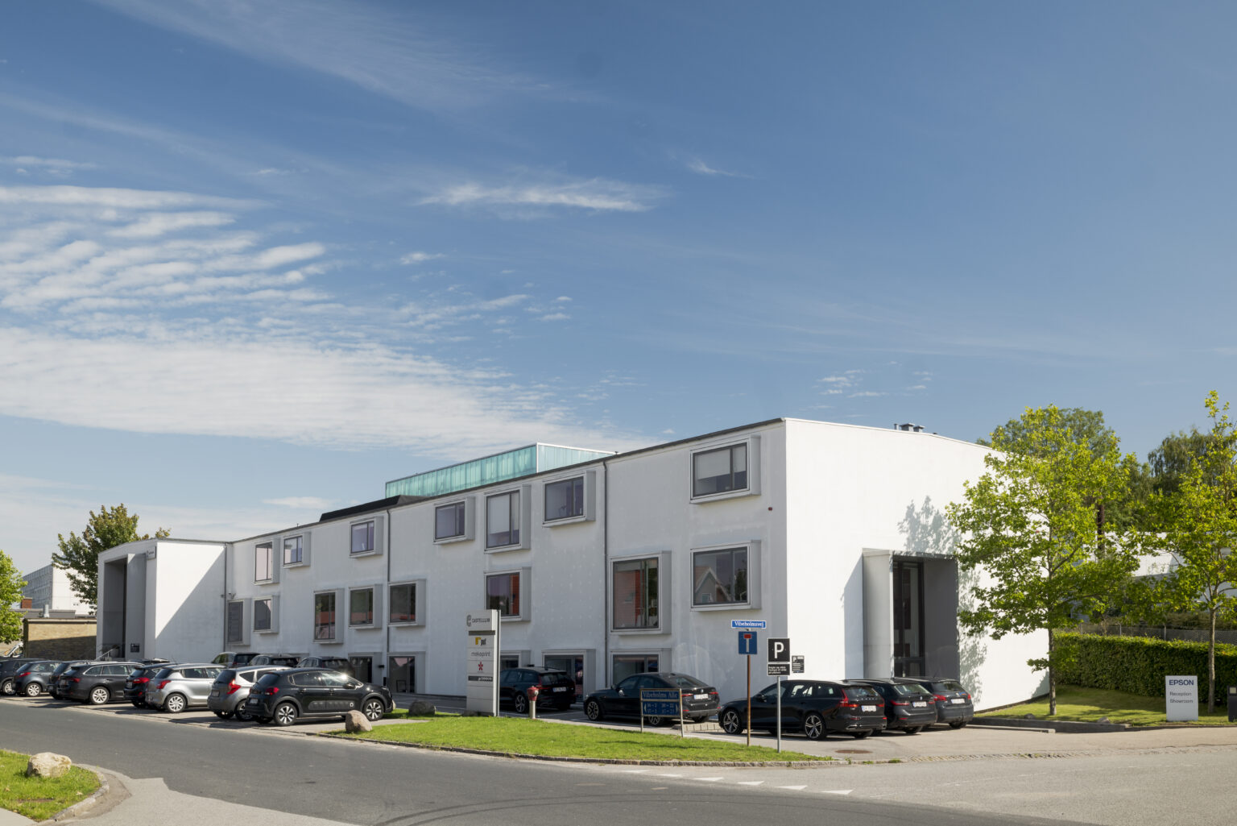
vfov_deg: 40.0
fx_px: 1134
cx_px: 618
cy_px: 413
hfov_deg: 57.2
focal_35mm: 33
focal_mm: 33
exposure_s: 1/100
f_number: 8
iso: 100
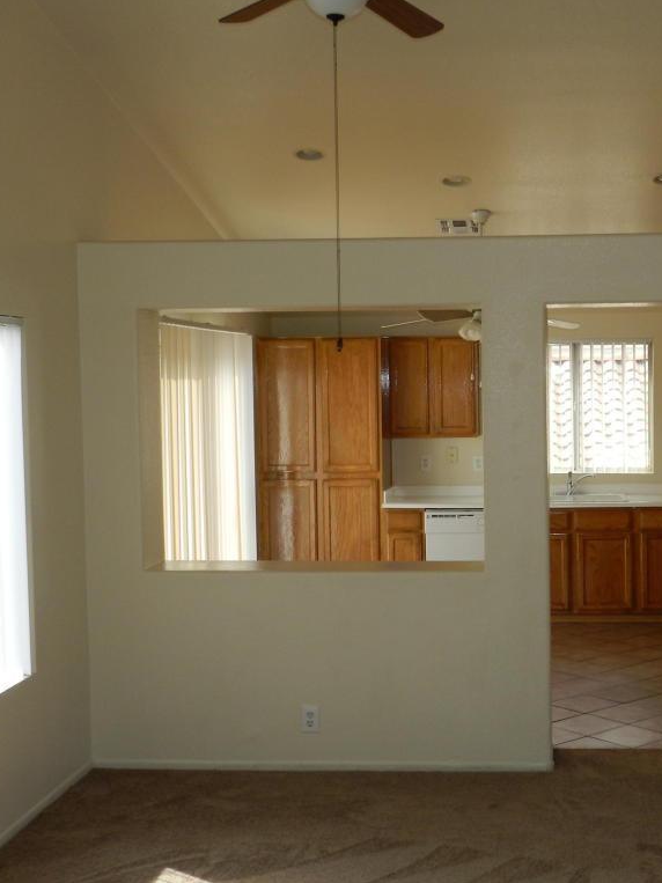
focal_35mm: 51
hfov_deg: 28.2
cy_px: 441
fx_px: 1301
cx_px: 491
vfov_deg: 37.5
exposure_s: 1/200
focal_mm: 6.7
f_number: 4
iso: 160
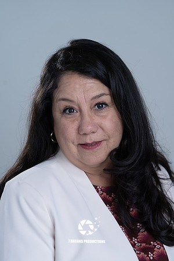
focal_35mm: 156
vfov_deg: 13.2
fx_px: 1131
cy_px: 130
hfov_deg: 8.8
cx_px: 87
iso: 160
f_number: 5.6
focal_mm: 156
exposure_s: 1/200
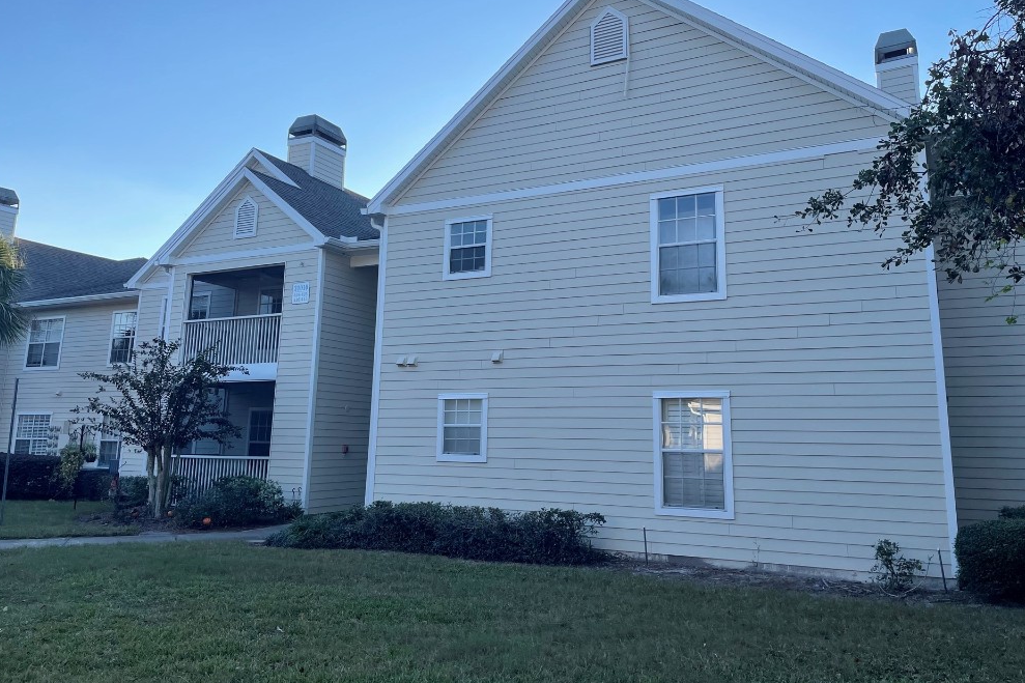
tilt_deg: +11.3
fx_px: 797
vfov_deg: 46.3
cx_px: 520
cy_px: 293
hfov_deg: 65.5
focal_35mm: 28
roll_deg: -0.4
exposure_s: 1/1453
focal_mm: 4.2
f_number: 1.6
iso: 32
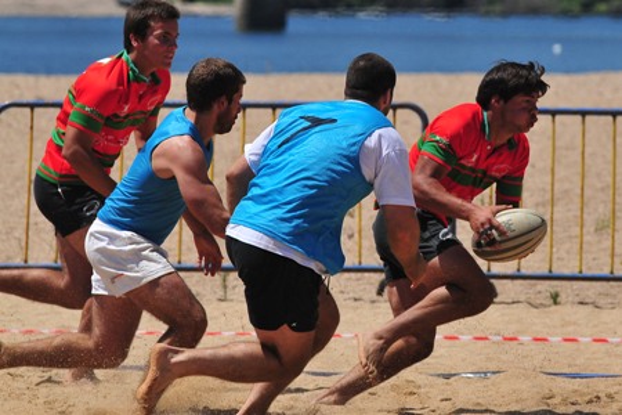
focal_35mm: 300
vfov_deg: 4.6
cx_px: 311
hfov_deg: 6.9
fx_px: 5183
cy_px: 208
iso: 400
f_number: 5.6
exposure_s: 1/2500
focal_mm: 200
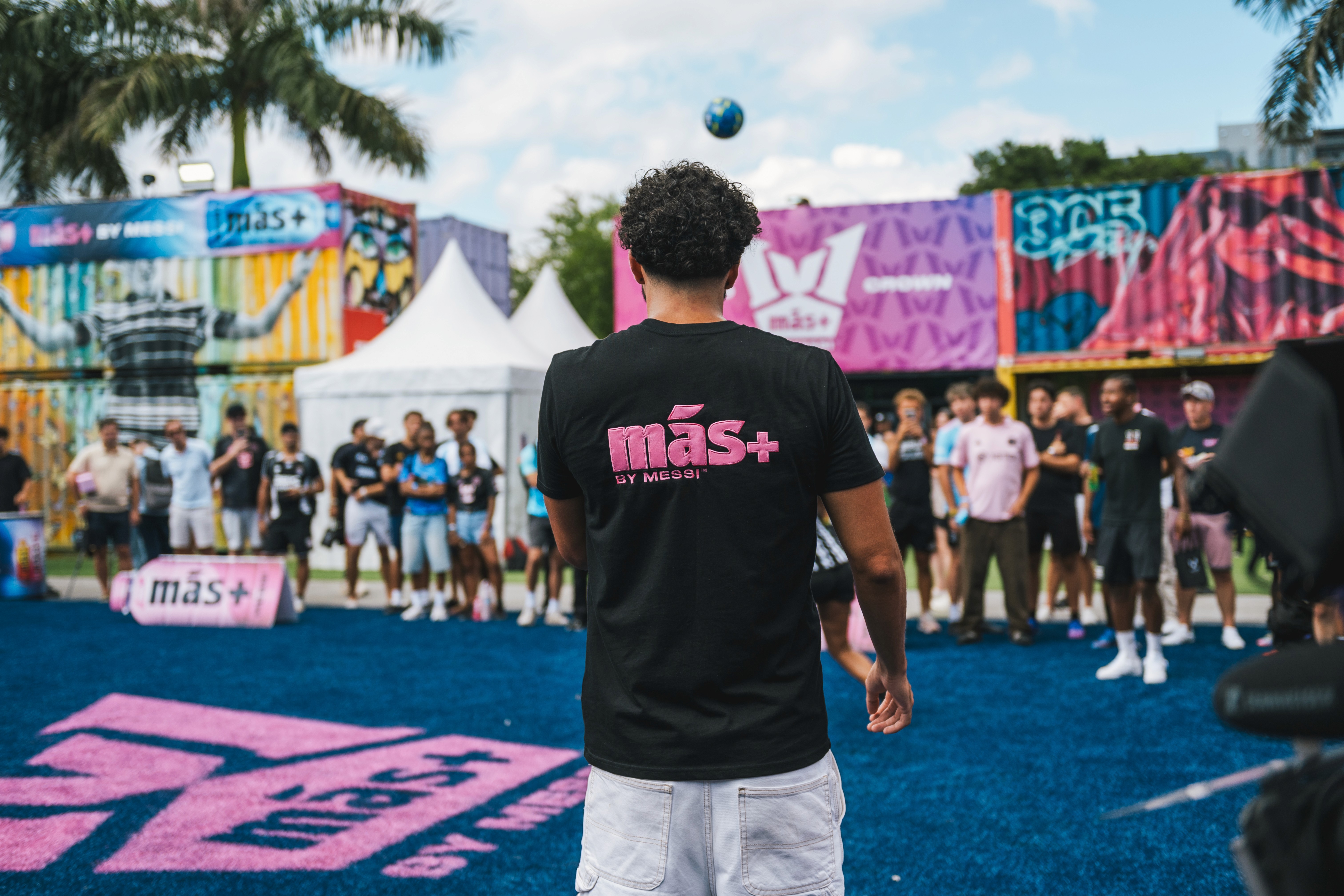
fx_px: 1643
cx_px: 672
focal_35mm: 44
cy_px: 448
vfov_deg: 30.5
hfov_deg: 44.5
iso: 200
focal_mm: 44
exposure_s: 1/2500
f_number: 2.8
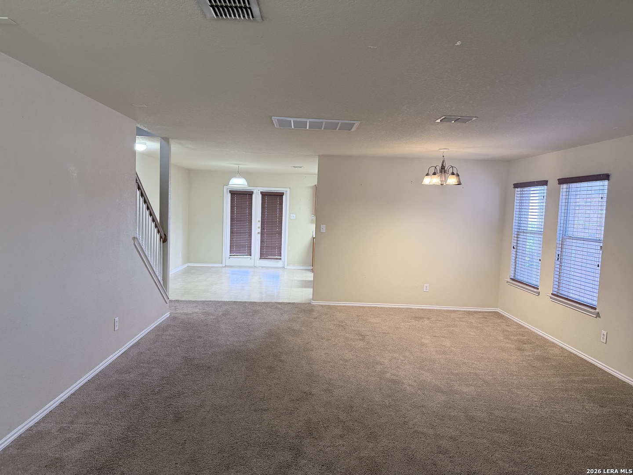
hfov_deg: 71.6
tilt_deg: -3.4
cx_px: 316
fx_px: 439
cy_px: 238
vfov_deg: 56.8
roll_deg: -2.1
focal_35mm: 24
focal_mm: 6.76
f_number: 1.78
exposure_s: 1/120
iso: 320
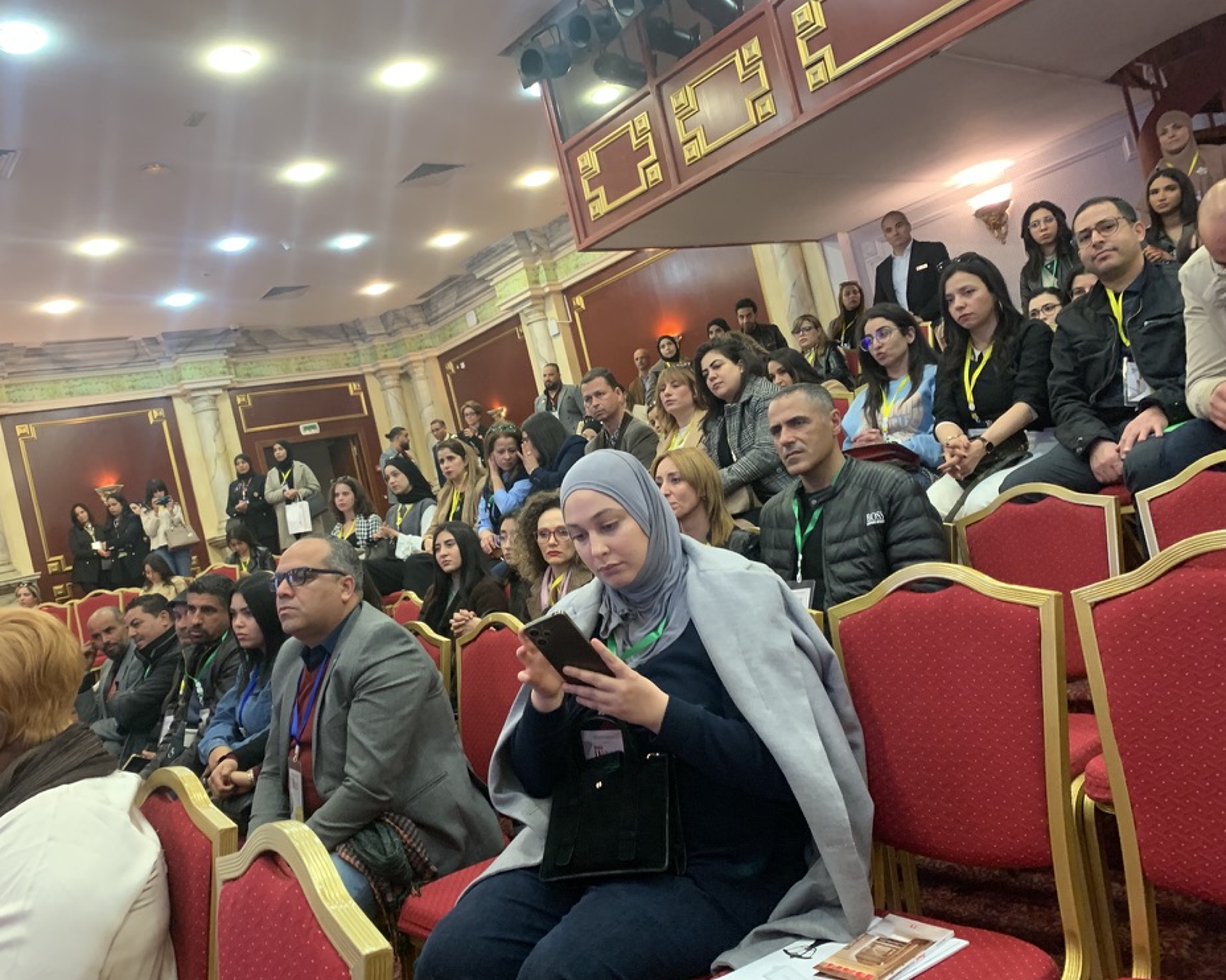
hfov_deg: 62.1
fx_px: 1016
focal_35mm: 28
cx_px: 556
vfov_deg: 51.5
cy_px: 499
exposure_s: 1/33
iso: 320
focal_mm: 4.25
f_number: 1.8
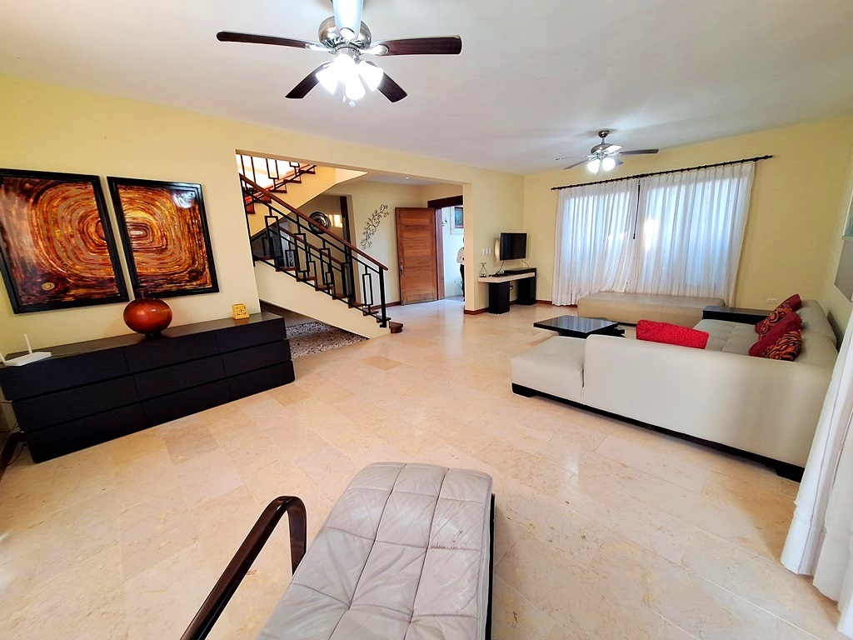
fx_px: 320
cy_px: 320
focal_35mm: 13
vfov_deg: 89.9
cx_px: 426
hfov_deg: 106.2
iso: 160
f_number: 2.2
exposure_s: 1/50
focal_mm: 1.74
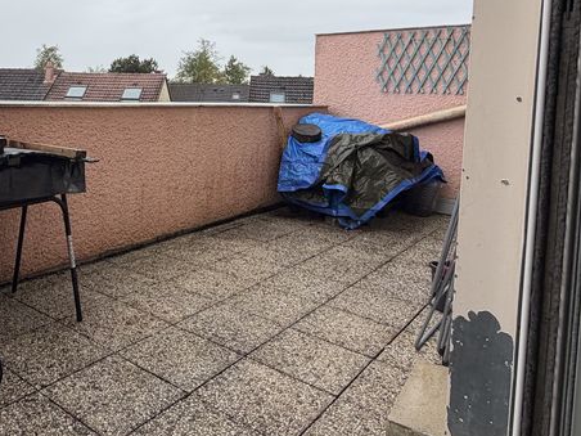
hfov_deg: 55.3
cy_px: 125
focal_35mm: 31
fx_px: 520
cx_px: 139
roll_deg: -1.8
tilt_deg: -2.6
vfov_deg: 44.3
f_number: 2.2
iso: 50
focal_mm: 2.22
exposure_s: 1/502
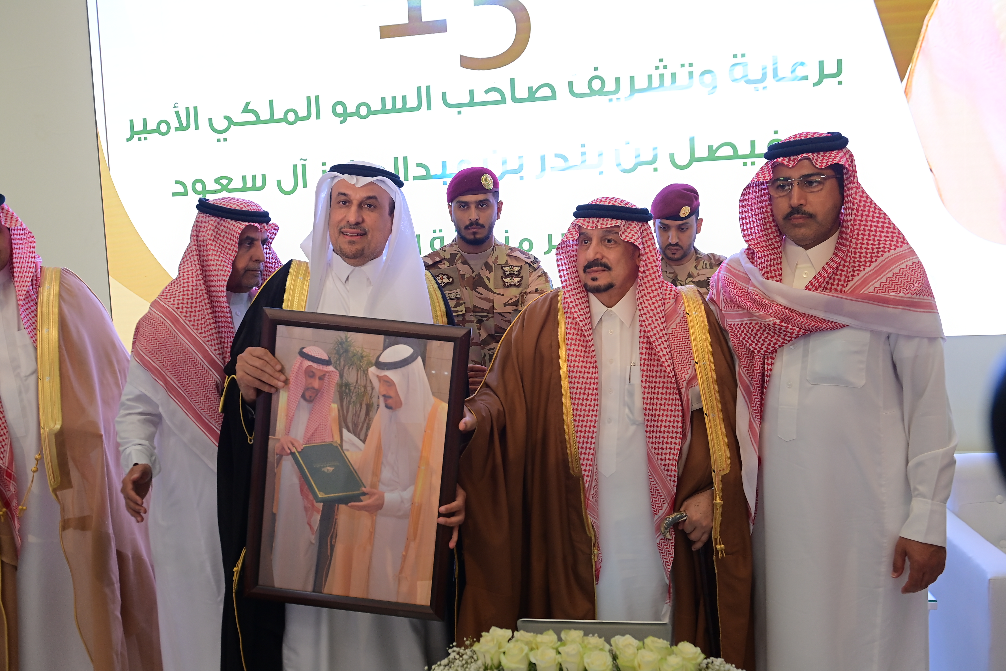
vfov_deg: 46.4
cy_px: 336
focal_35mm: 28
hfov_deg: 65.5
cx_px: 503
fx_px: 782
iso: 1250
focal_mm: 28
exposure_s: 1/125
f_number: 4
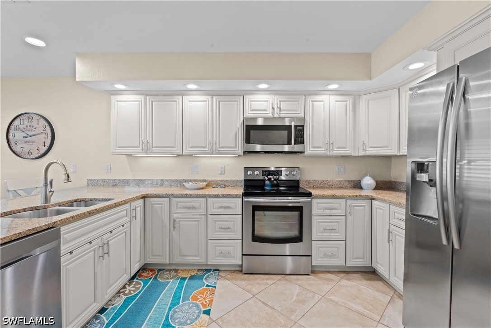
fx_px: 218
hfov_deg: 96.7
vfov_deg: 73.7
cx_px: 246
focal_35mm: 16
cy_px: 164
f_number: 11
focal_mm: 16
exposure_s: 1/5
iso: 640
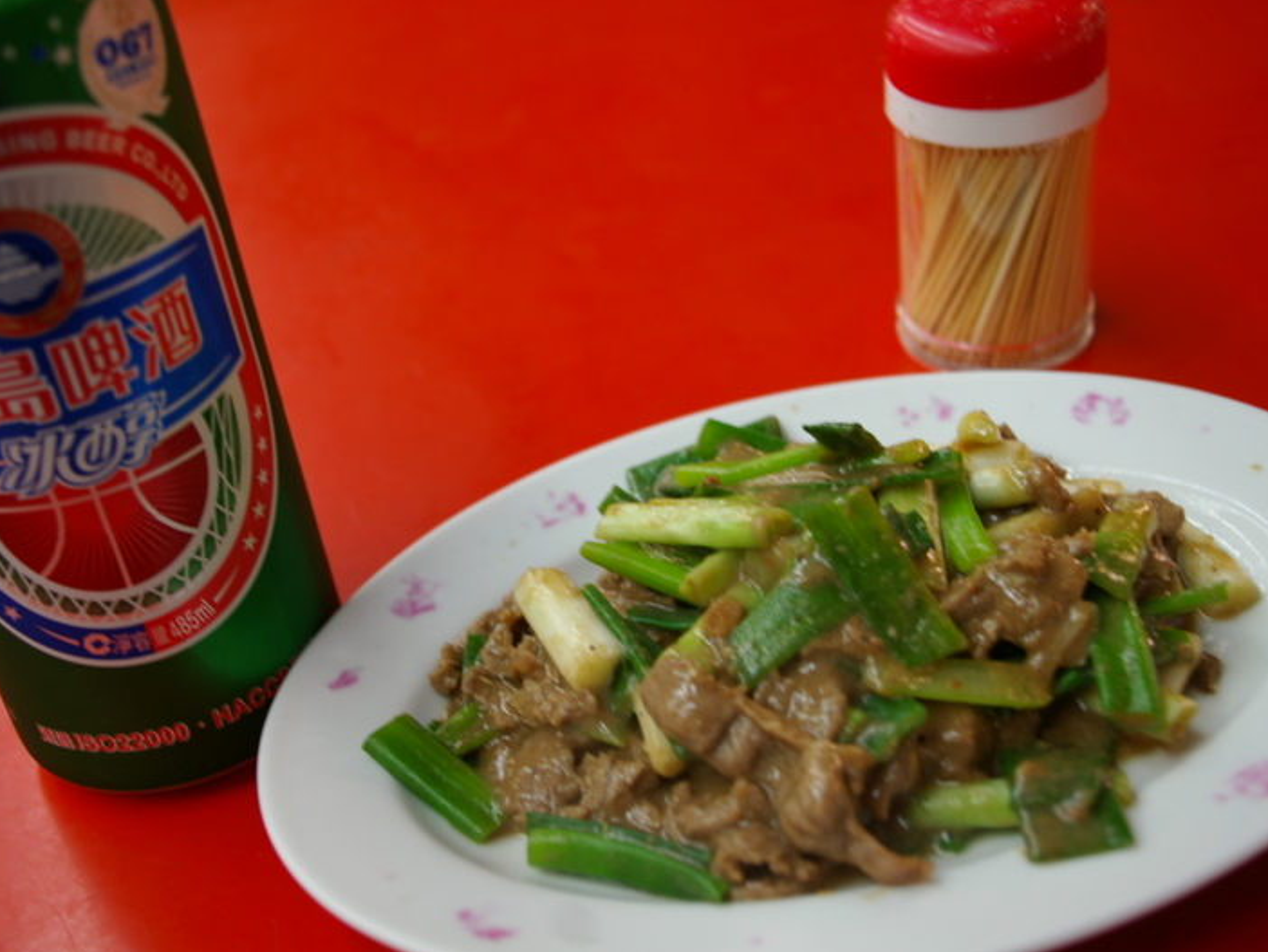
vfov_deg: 31.5
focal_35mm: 46
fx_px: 1686
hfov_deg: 41.2
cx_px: 578
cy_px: 476
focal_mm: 28
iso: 200
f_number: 4
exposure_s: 1/10
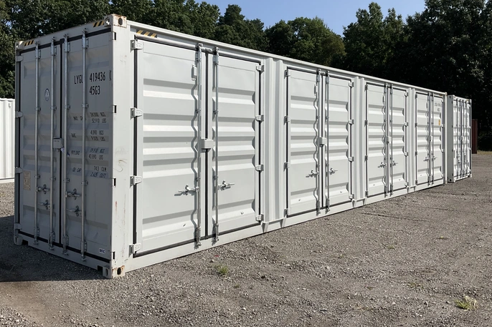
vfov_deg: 39.8
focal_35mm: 33
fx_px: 451
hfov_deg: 57.2
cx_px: 246
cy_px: 129
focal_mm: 3
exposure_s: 1/3534
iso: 25
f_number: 1.8
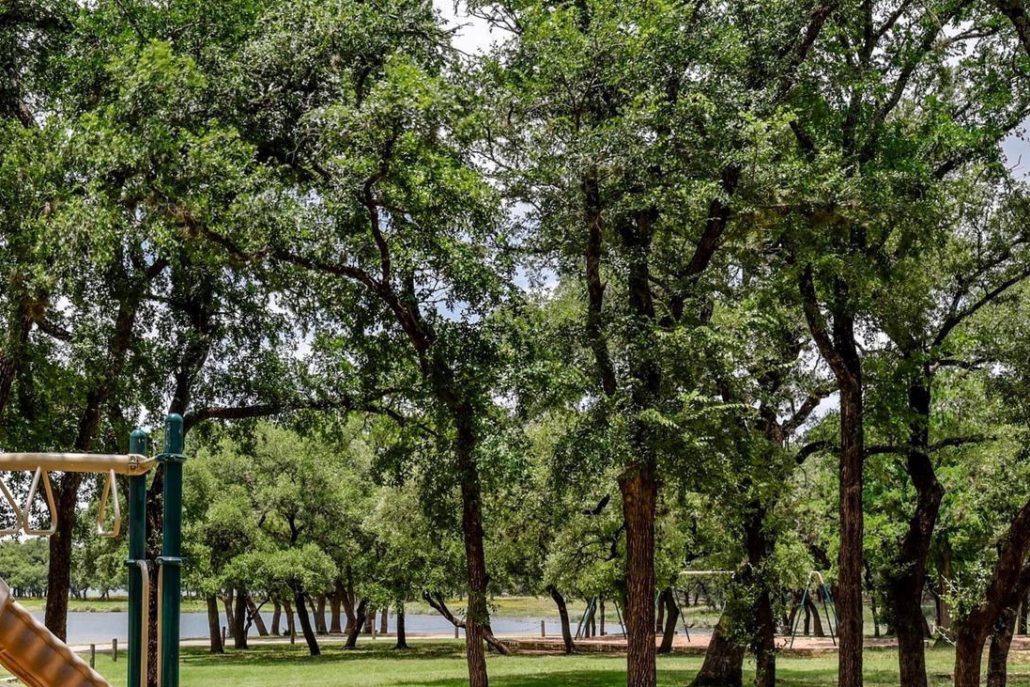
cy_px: 632
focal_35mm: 56
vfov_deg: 23.5
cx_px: 198
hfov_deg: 34.5
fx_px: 1602
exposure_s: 1/1000
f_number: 8
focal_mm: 30
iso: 500
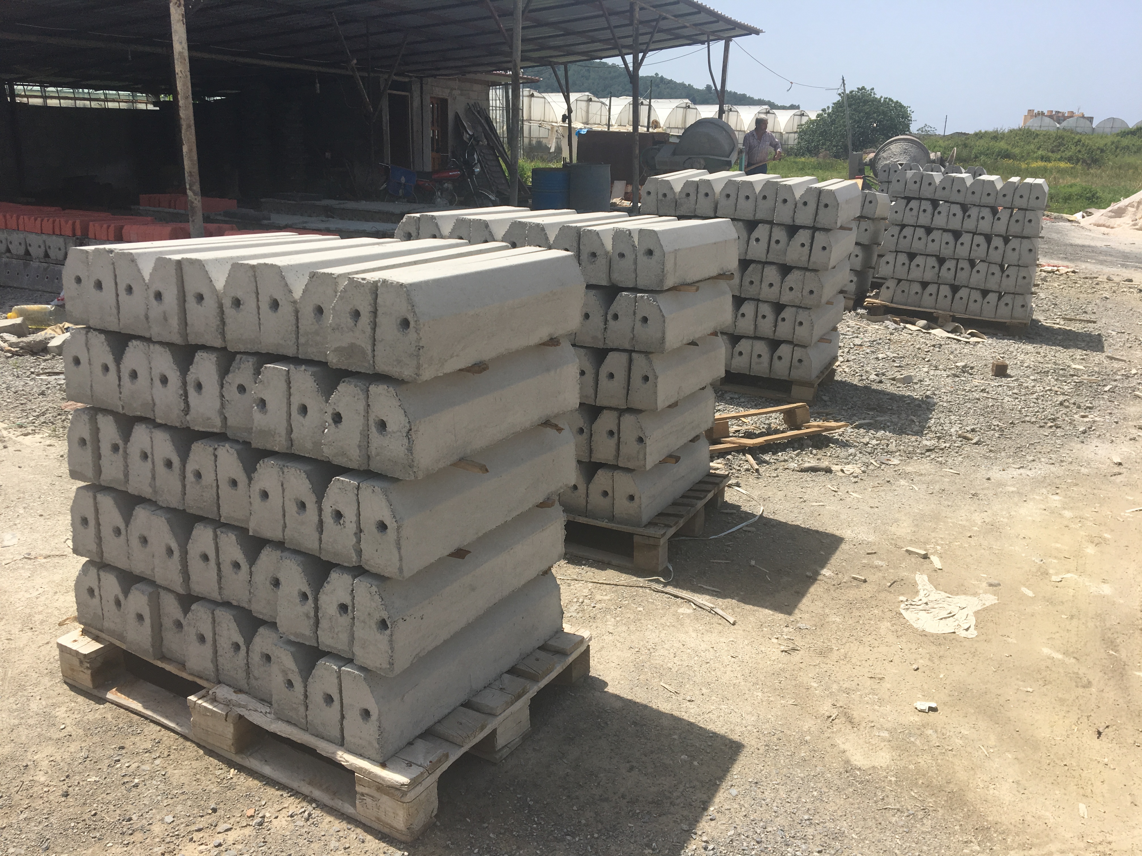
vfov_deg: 48.2
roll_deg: -1.2
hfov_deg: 61.7
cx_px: 571
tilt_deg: -17.0
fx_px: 957
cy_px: 428
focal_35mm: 29
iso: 25
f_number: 2.2
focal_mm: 4.15
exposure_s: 1/1748
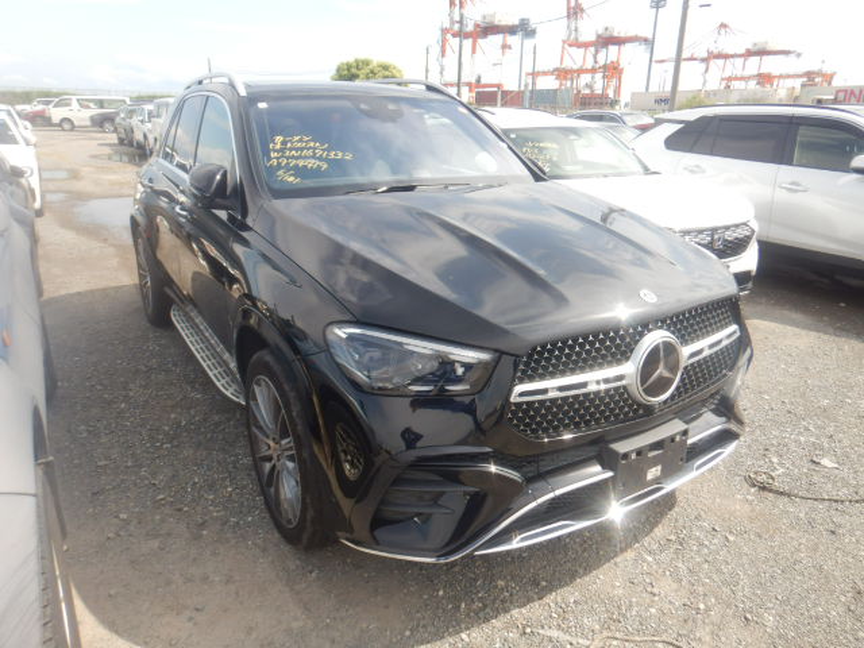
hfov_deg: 71.6
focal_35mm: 24
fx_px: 599
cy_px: 324
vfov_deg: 56.8
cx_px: 432
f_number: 2.8
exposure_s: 1/160
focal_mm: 4.3
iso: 125
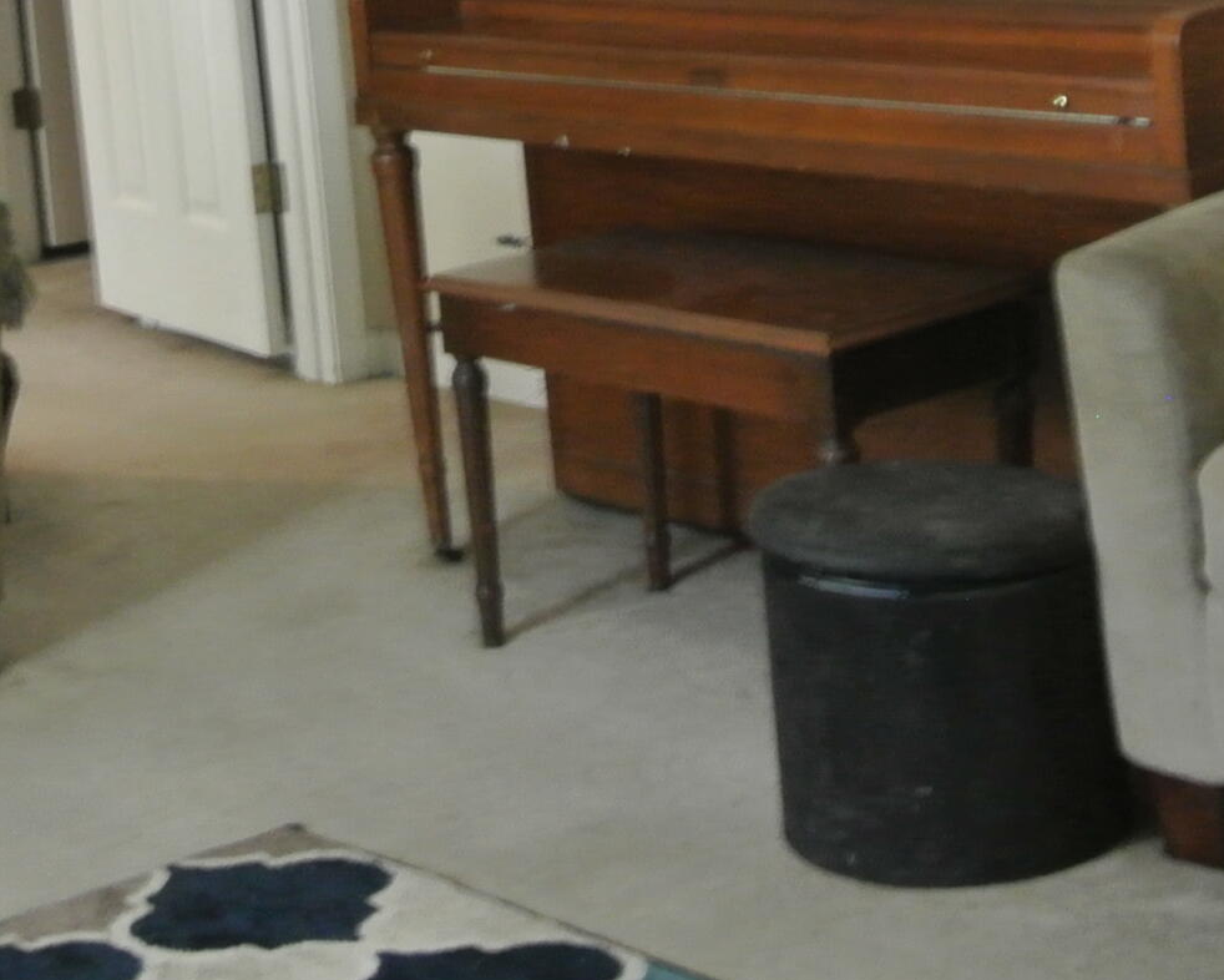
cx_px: 491
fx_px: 3225
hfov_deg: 21.5
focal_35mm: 89
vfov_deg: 16.9
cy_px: -25
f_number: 3.8
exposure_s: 1/13
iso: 800
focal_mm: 11.8
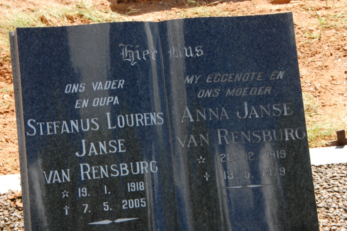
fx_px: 1011
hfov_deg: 19.5
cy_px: 116
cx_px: 174
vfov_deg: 13.0
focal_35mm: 105
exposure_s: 1/50
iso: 400
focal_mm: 70
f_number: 18
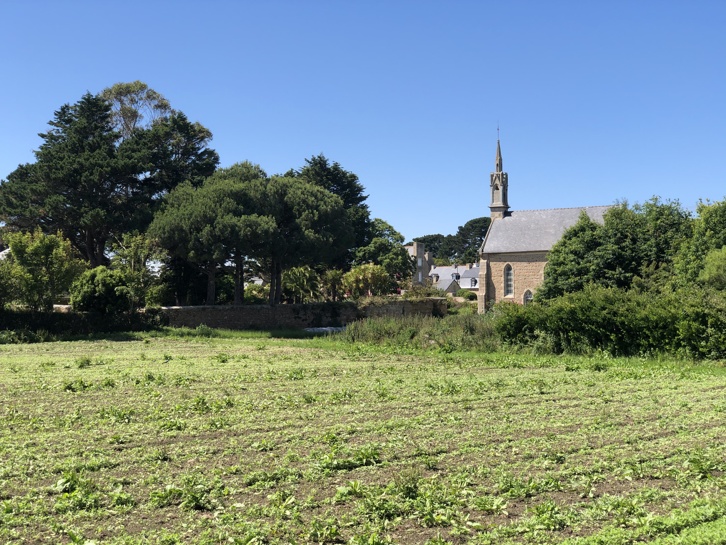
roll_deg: +1.2
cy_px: 272
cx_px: 363
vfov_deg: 28.0
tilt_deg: +2.1
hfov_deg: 36.8
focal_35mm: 52
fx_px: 1091
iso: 16
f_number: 2.4
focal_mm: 6
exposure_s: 1/827
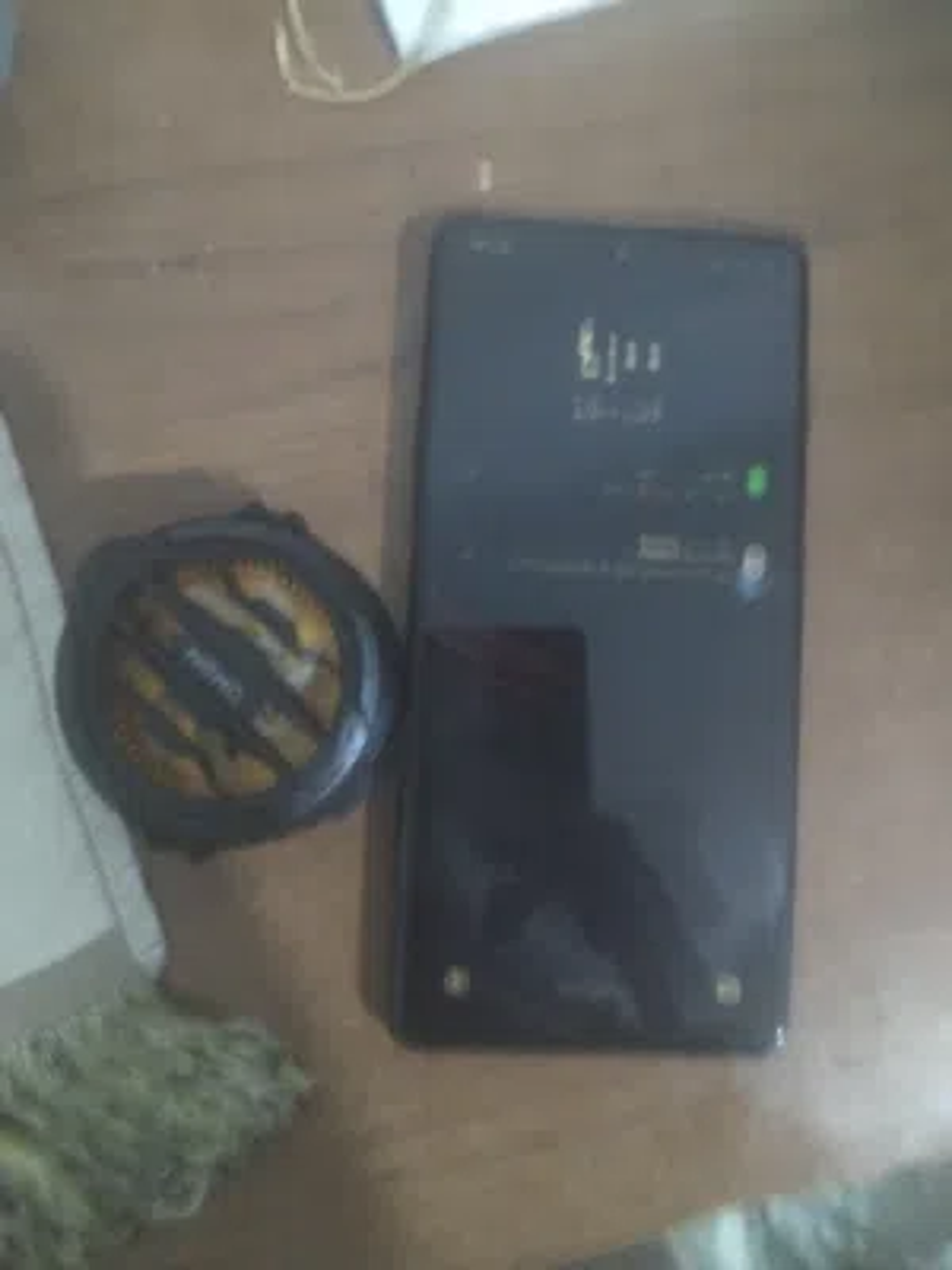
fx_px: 1063
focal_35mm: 29
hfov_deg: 48.2
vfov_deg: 61.7
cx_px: 476
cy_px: 635
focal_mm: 4.75
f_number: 1.8
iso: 6262
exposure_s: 1/10
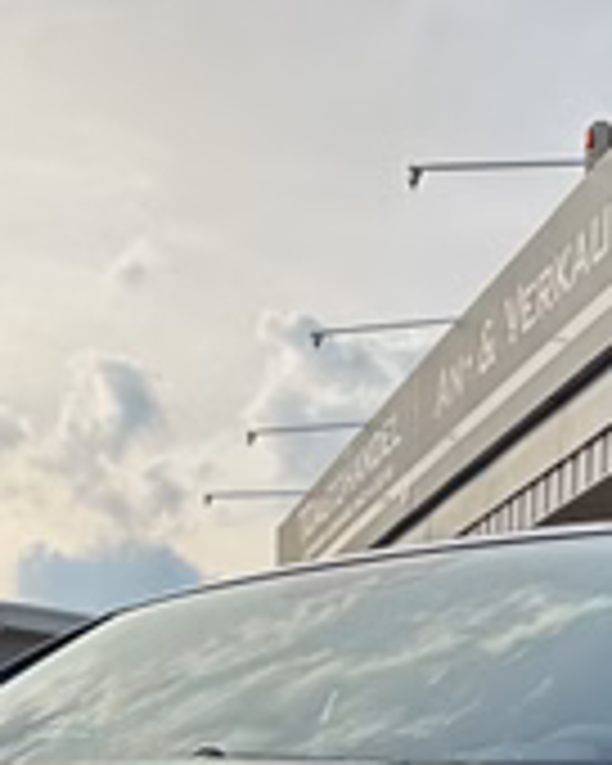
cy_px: 1066
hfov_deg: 17.4
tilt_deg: -5.1
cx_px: 198
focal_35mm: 88
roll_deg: -0.5
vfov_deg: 19.6
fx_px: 1992
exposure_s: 1/3597
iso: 80
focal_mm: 6.86
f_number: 1.78
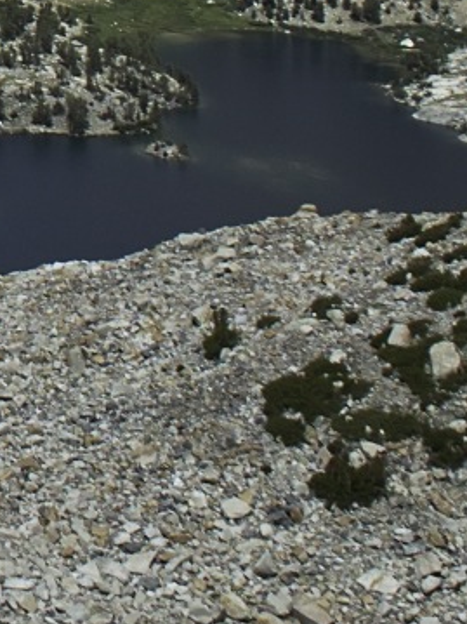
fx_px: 3564
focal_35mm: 198
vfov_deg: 9.2
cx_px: -894
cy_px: -718
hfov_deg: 6.8
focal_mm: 16.6
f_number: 8
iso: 100
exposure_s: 1/200
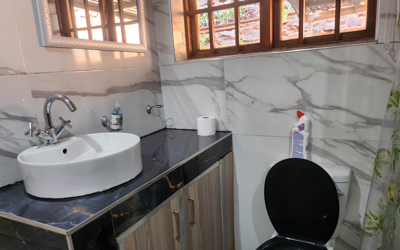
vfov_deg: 47.4
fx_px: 283
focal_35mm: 26
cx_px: 196
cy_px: 145
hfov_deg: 70.4
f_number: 1.8
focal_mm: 5
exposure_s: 1/100
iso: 640
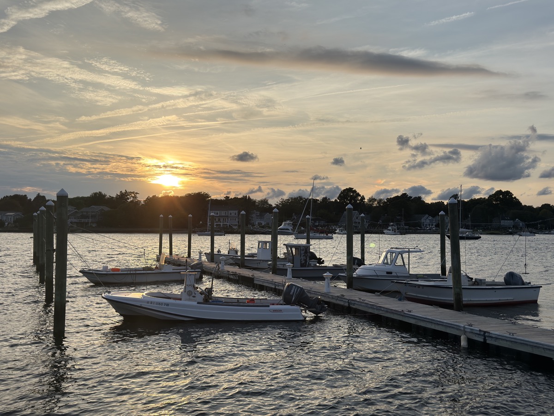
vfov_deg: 40.7
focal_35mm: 35
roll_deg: +0.4
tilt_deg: +2.0
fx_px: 560
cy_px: 208
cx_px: 277
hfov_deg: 52.6
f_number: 1.78
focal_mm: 6.76
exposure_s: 1/4098
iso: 64
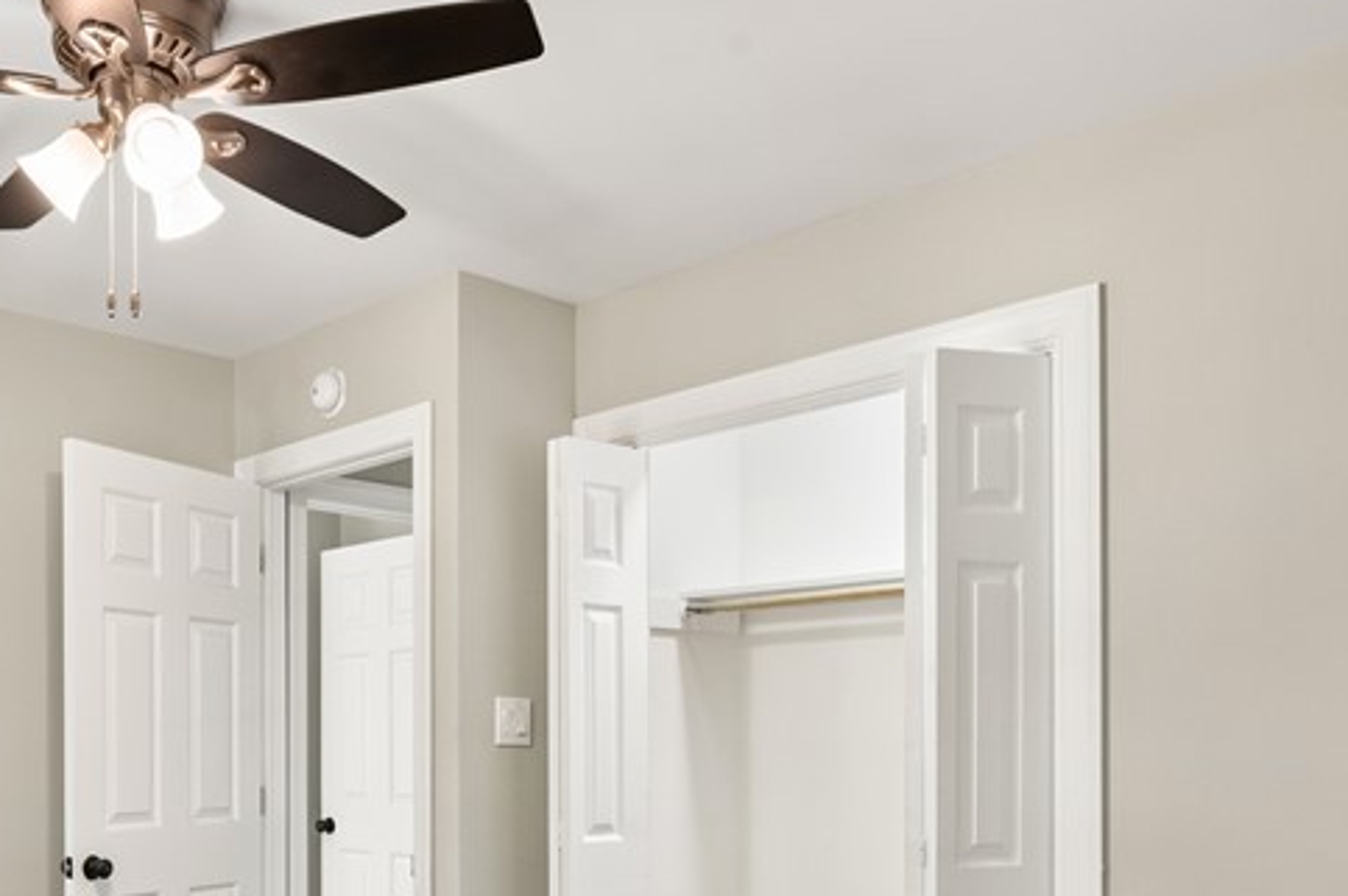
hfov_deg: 51.8
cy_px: 789
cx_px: 412
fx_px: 1347
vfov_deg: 34.9
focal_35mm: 36
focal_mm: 16
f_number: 9
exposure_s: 1/8
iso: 1000
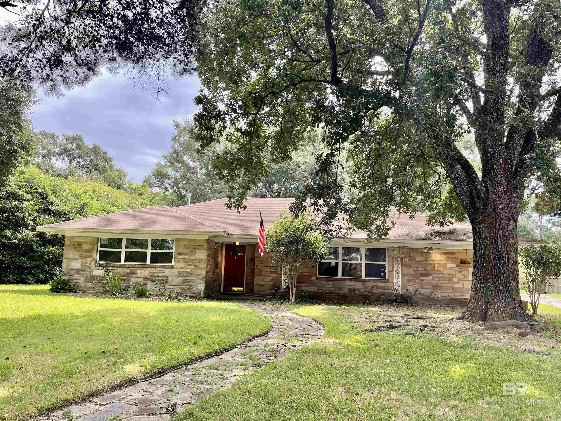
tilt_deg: +8.0
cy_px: 210
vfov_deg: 53.1
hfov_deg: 67.3
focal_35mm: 26
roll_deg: -1.0
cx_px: 280
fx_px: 421
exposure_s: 1/537
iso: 32
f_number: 1.6
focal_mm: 4.2
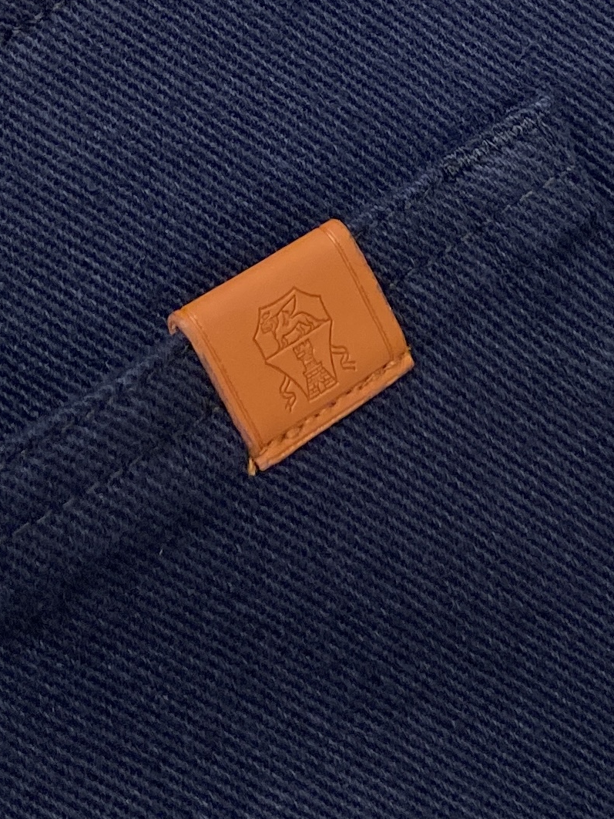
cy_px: 395
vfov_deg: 65.3
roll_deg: +15.8
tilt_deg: -14.2
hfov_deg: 51.4
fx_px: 638
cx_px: 296
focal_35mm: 27
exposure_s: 1/121
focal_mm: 4.25
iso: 100
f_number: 1.8
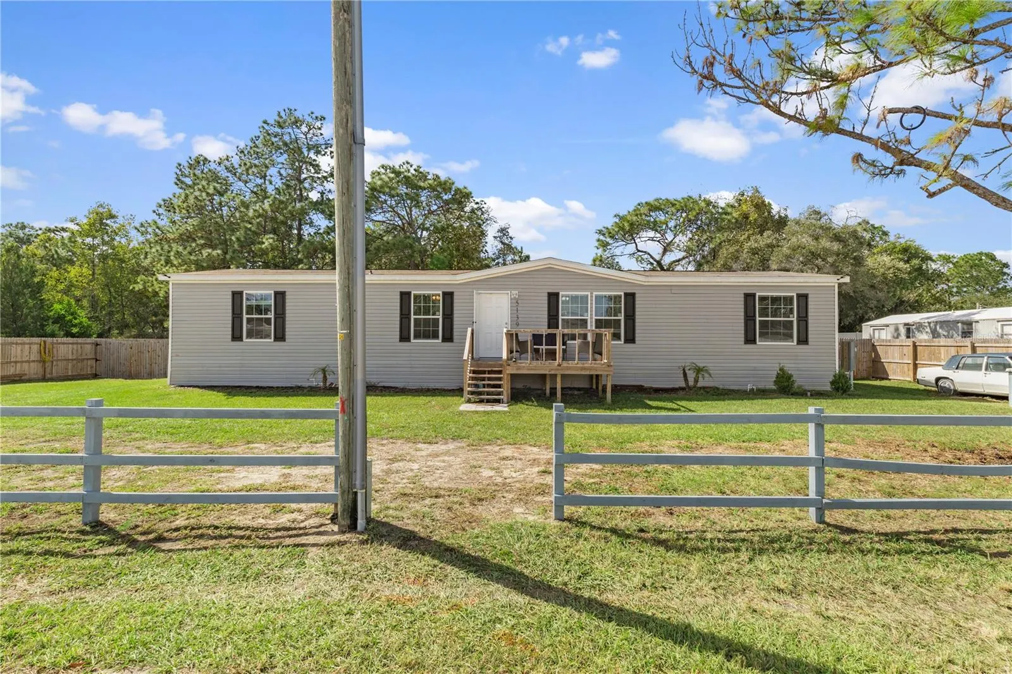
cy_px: 337
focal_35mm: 16
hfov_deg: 95.0
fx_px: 464
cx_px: 506
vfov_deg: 72.0
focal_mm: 11
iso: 320
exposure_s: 1/320
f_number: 8
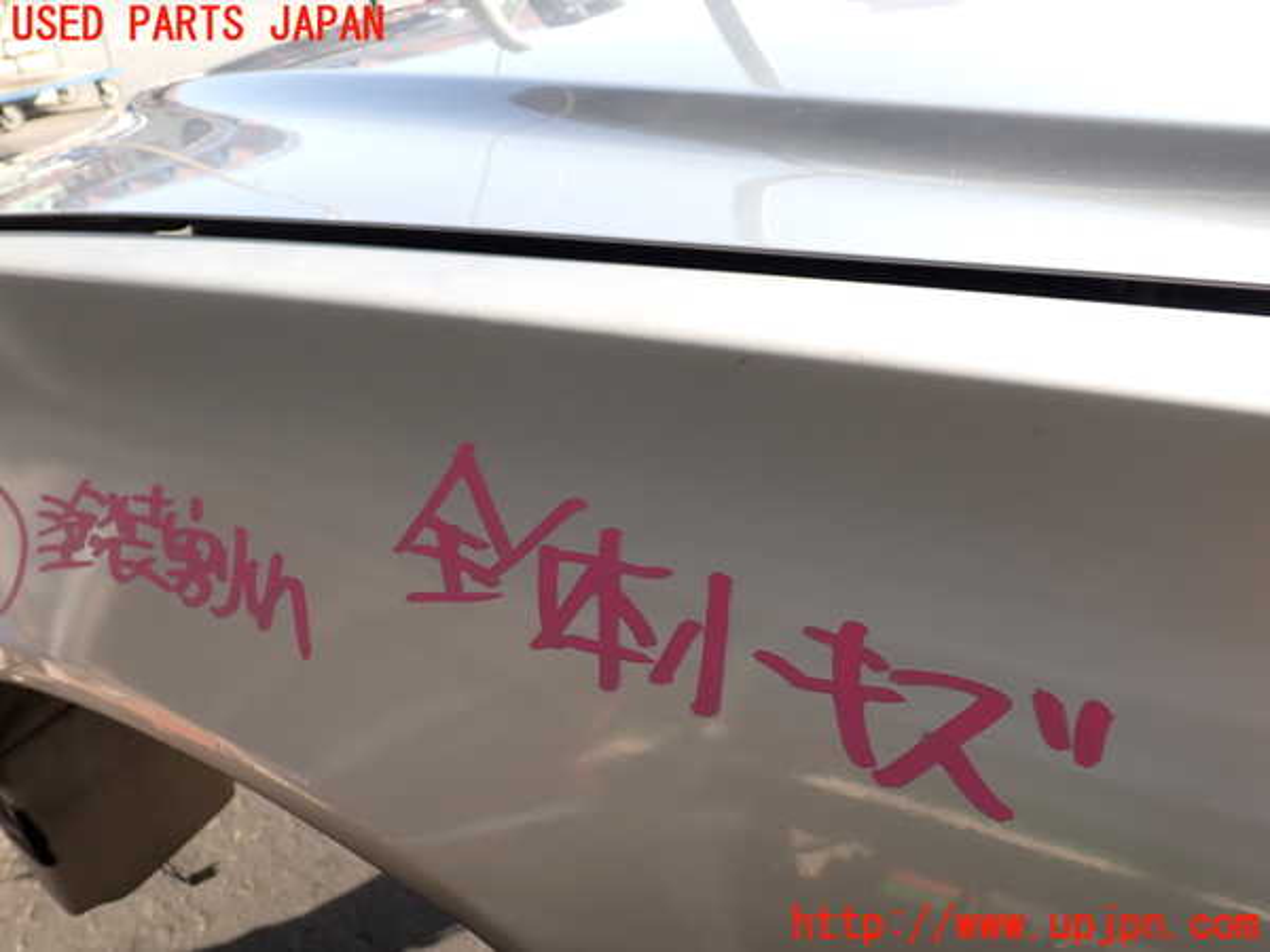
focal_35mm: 30
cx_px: 635
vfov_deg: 46.8
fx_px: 1101
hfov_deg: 60.0
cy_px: 476
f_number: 3.2
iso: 100
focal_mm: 5.4
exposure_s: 1/200
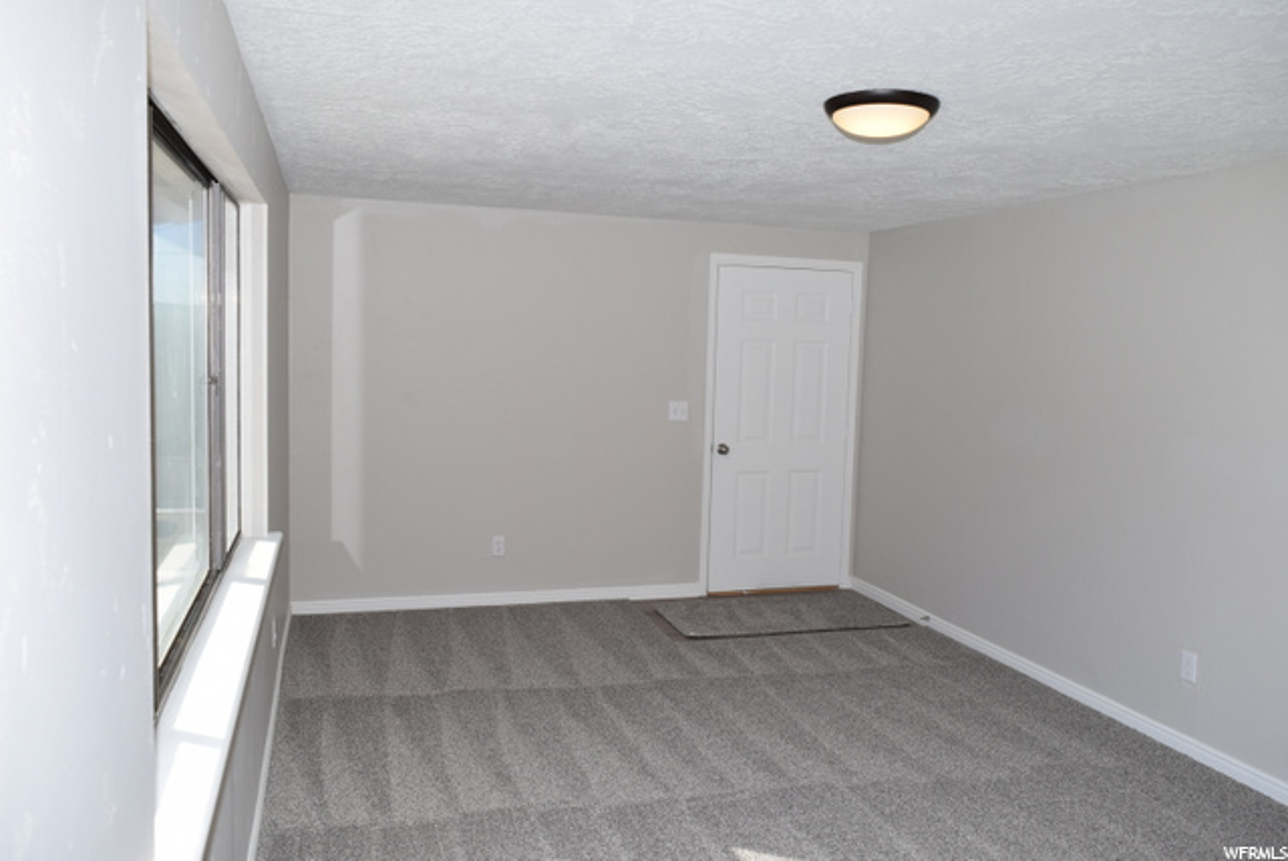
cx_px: 644
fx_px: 967
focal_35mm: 27
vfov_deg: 48.0
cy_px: 430
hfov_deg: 67.3
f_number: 6.3
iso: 100
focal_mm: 18
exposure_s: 1/160
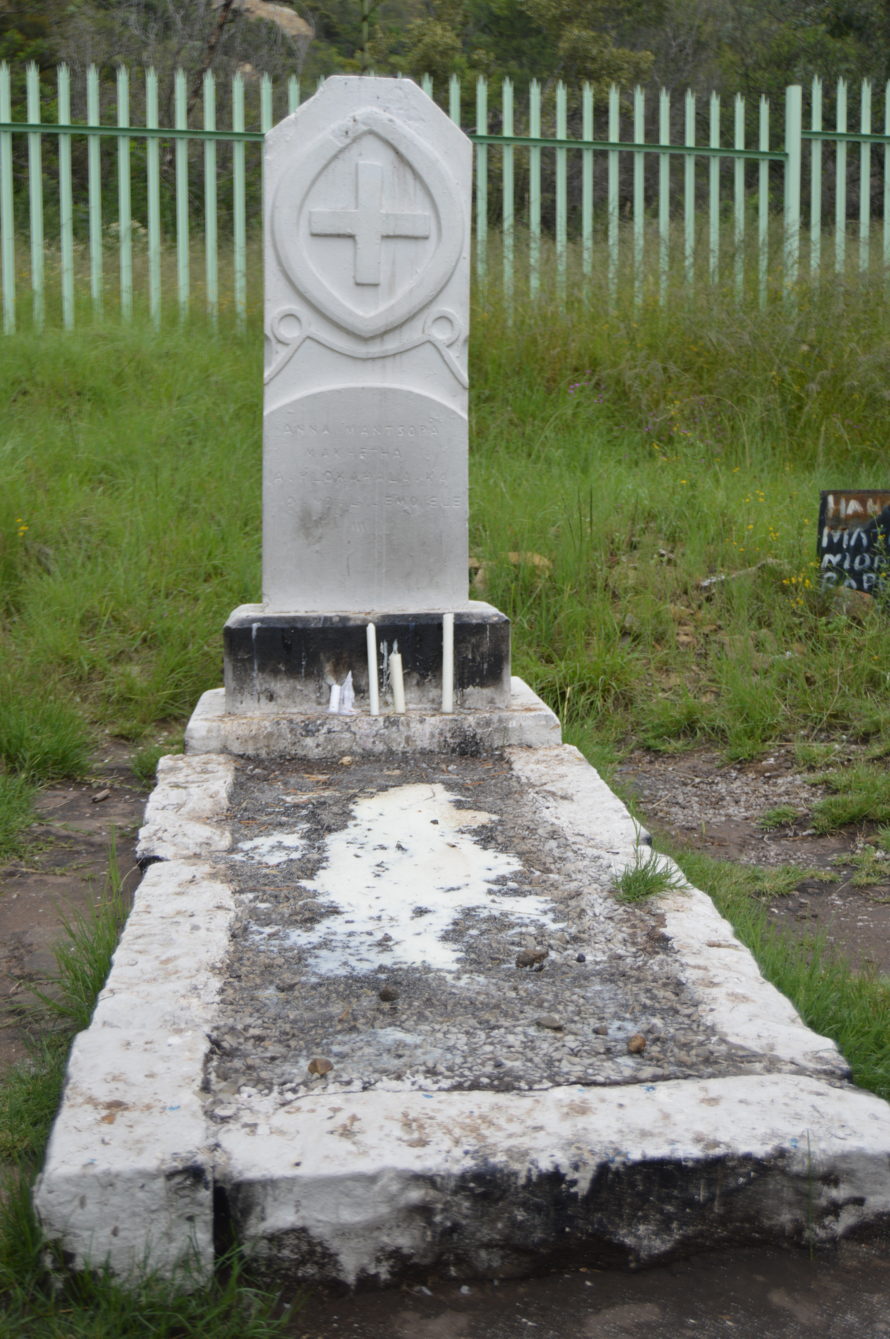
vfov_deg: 49.6
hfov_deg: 34.1
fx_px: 1449
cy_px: 670
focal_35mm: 39
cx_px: 445
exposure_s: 1/125
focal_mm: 26
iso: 100
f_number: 5.6
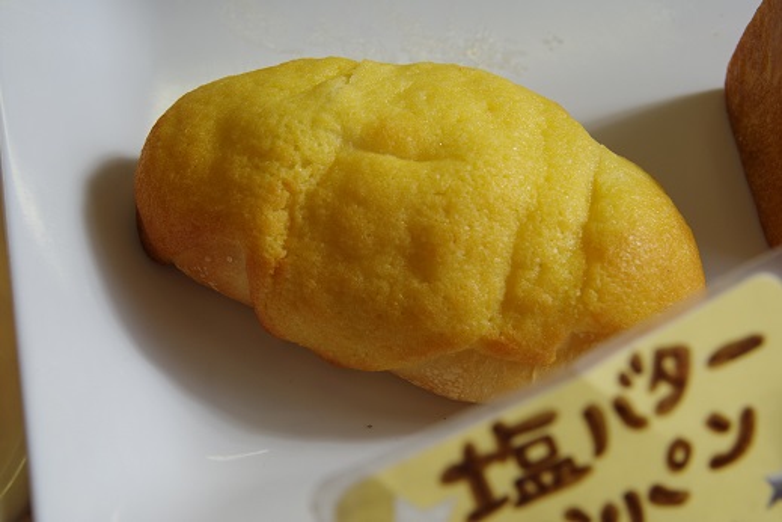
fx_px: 1303
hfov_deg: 33.4
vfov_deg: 22.6
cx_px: 391
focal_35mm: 60
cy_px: 261
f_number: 6.3
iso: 100
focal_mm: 40
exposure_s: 1/100
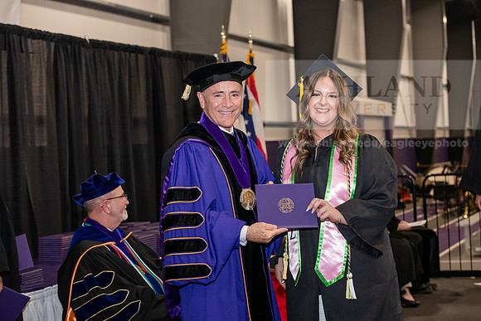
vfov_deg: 19.5
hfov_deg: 28.8
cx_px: 240
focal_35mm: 70
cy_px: 160
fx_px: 935
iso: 2500
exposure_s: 1/200
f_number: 5
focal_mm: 70
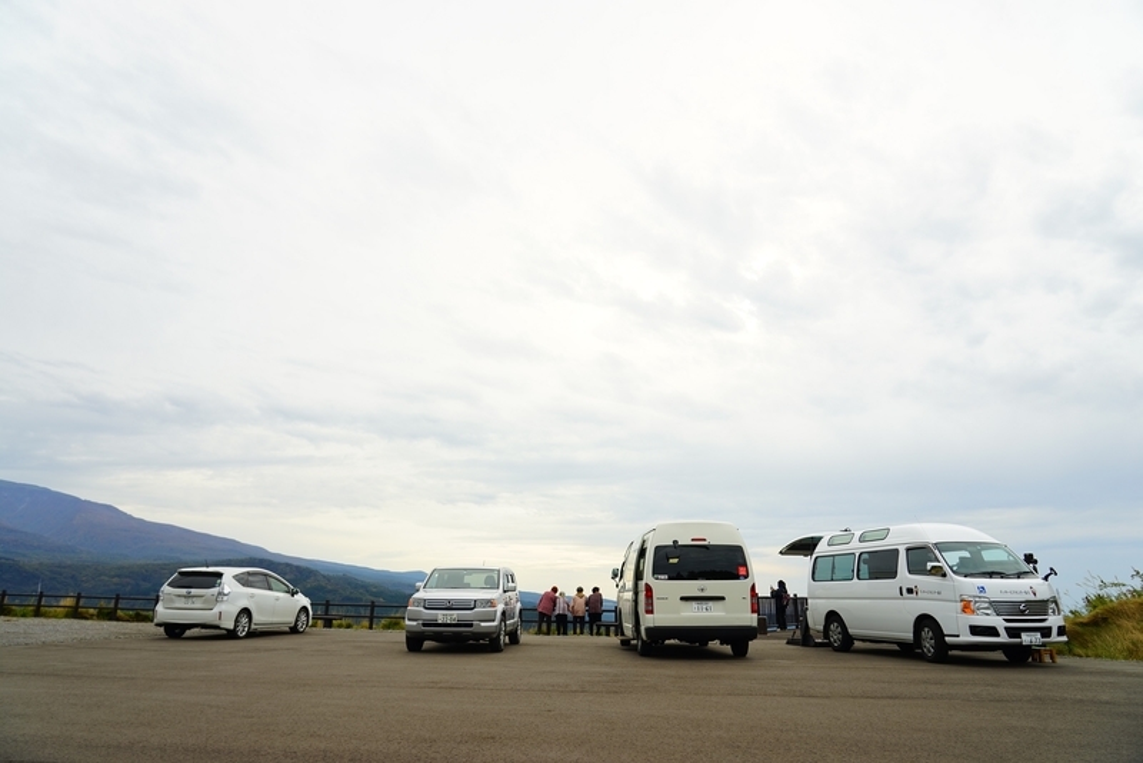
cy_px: 382
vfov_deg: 53.2
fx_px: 762
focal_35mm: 24
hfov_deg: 73.7
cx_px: 572
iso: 100
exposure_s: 1/90
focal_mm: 24
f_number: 6.7
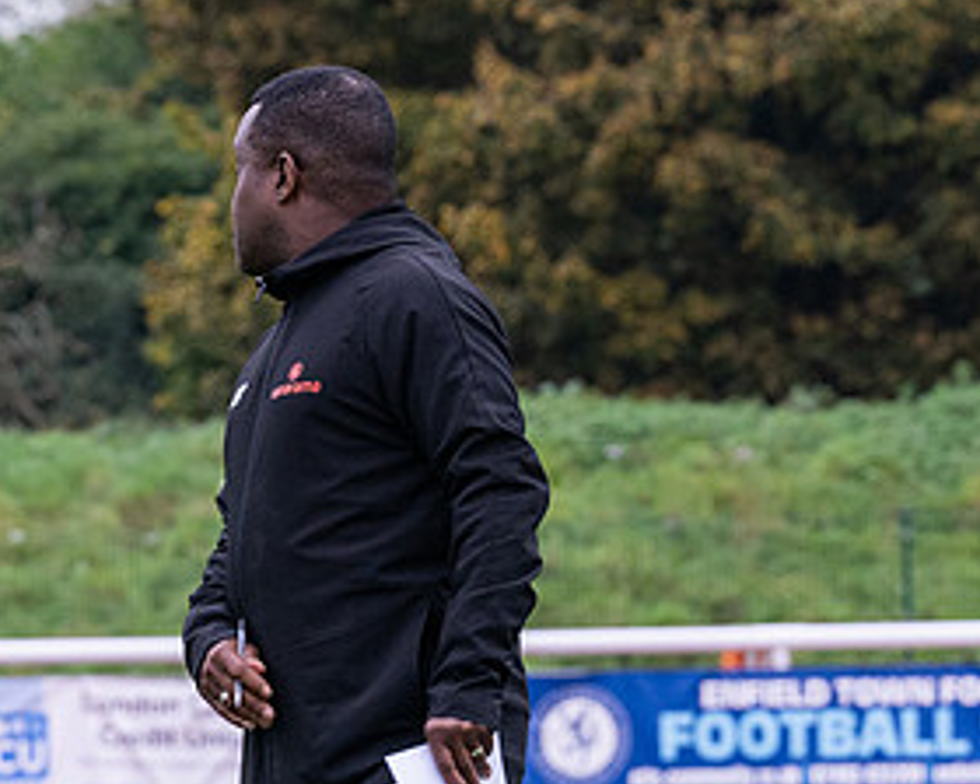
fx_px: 14183
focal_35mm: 489
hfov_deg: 4.0
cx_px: 160
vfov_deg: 3.2
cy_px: 593
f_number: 5
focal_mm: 125
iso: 400
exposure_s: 1/250
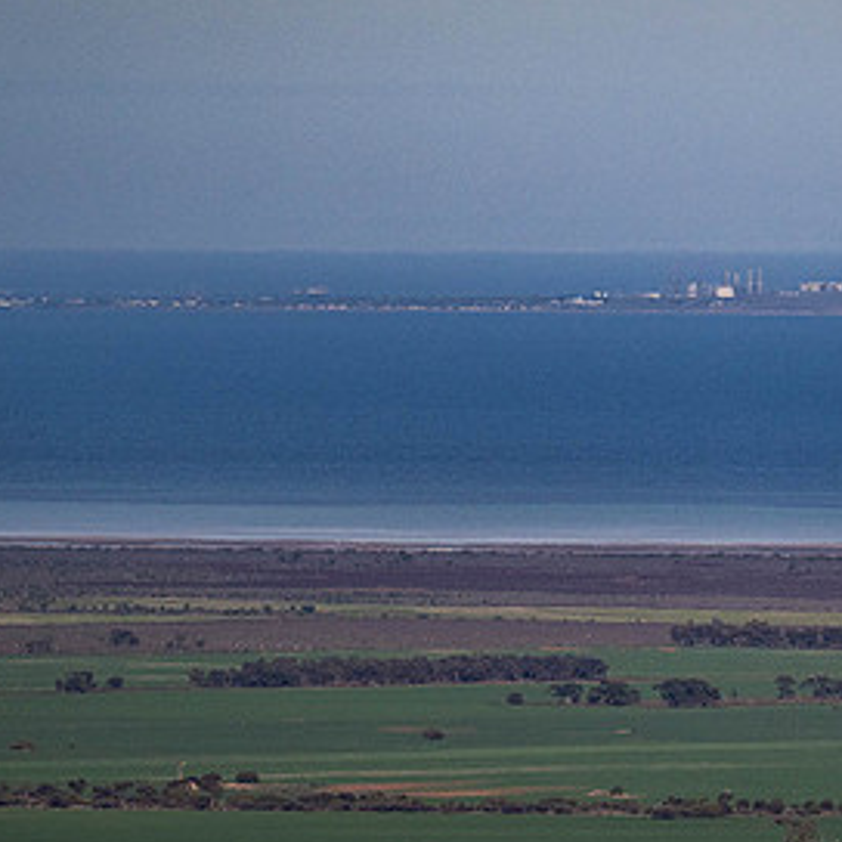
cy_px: 543
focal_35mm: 905
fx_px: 24905
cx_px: 755
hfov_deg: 1.9
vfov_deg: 1.9
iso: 1250
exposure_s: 1/12800
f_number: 5.6
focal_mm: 500
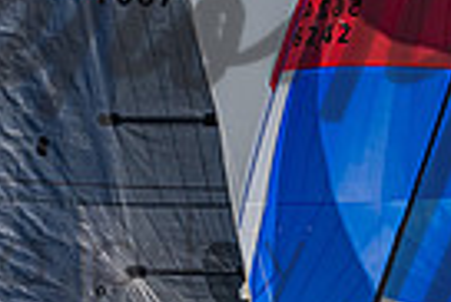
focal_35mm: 1045
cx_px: 189
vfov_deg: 1.3
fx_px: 13105
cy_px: 24
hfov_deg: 2.0
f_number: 5
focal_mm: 200
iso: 400
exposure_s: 1/6400
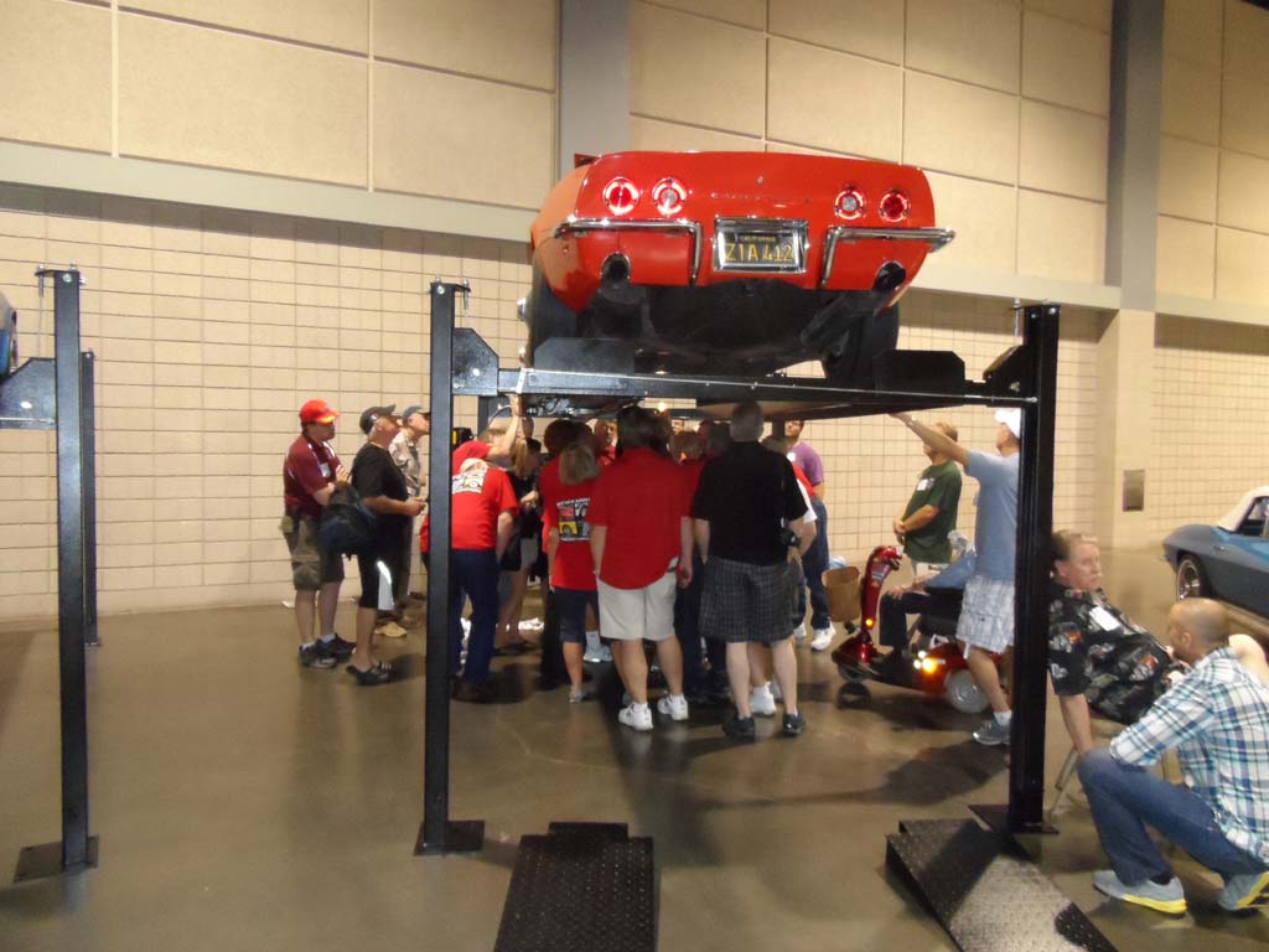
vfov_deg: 56.8
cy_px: 476
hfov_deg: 71.6
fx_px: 880
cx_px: 634
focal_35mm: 24
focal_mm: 4
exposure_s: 1/30
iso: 640
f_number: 3.2
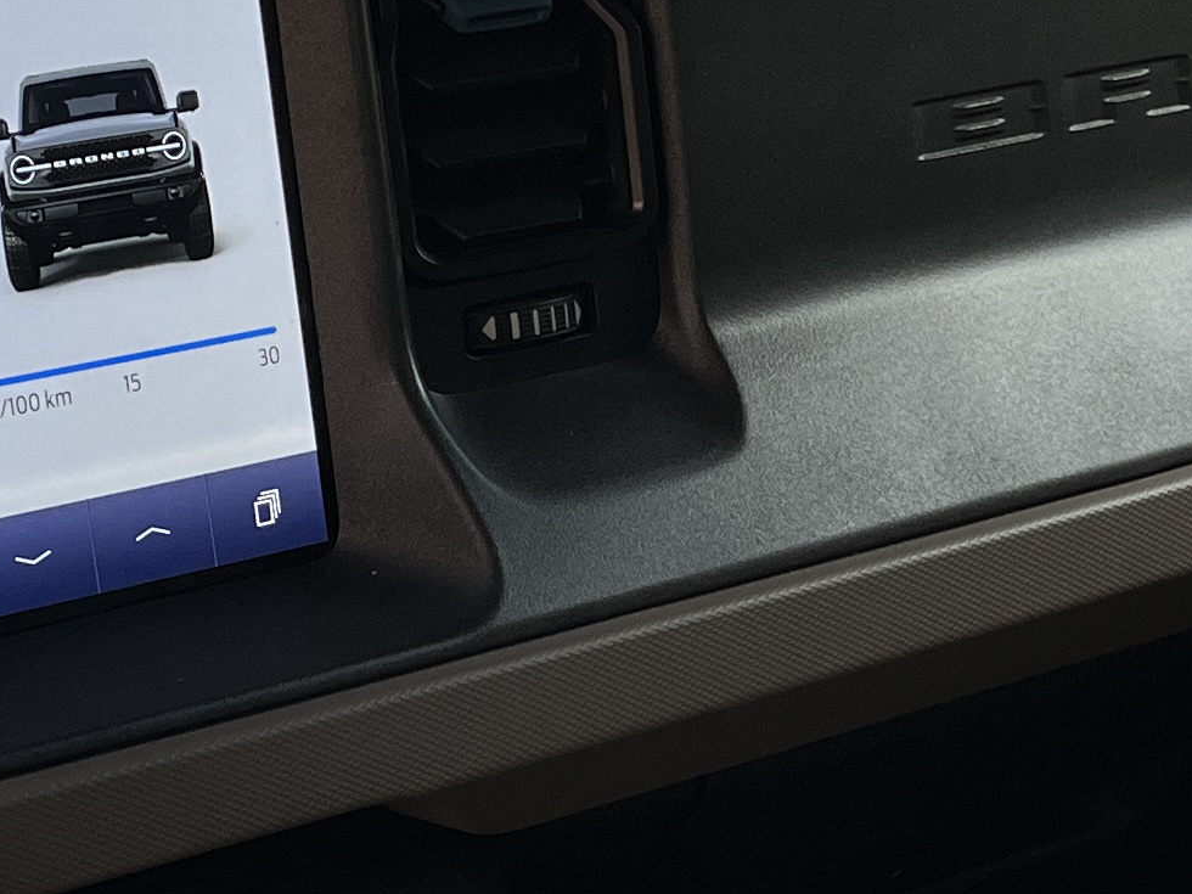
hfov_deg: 18.3
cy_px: 528
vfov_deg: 13.8
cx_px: 350
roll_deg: +0.3
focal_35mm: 107
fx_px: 3685
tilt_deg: -17.2
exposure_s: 1/122
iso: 50
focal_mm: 5.1
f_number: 1.6
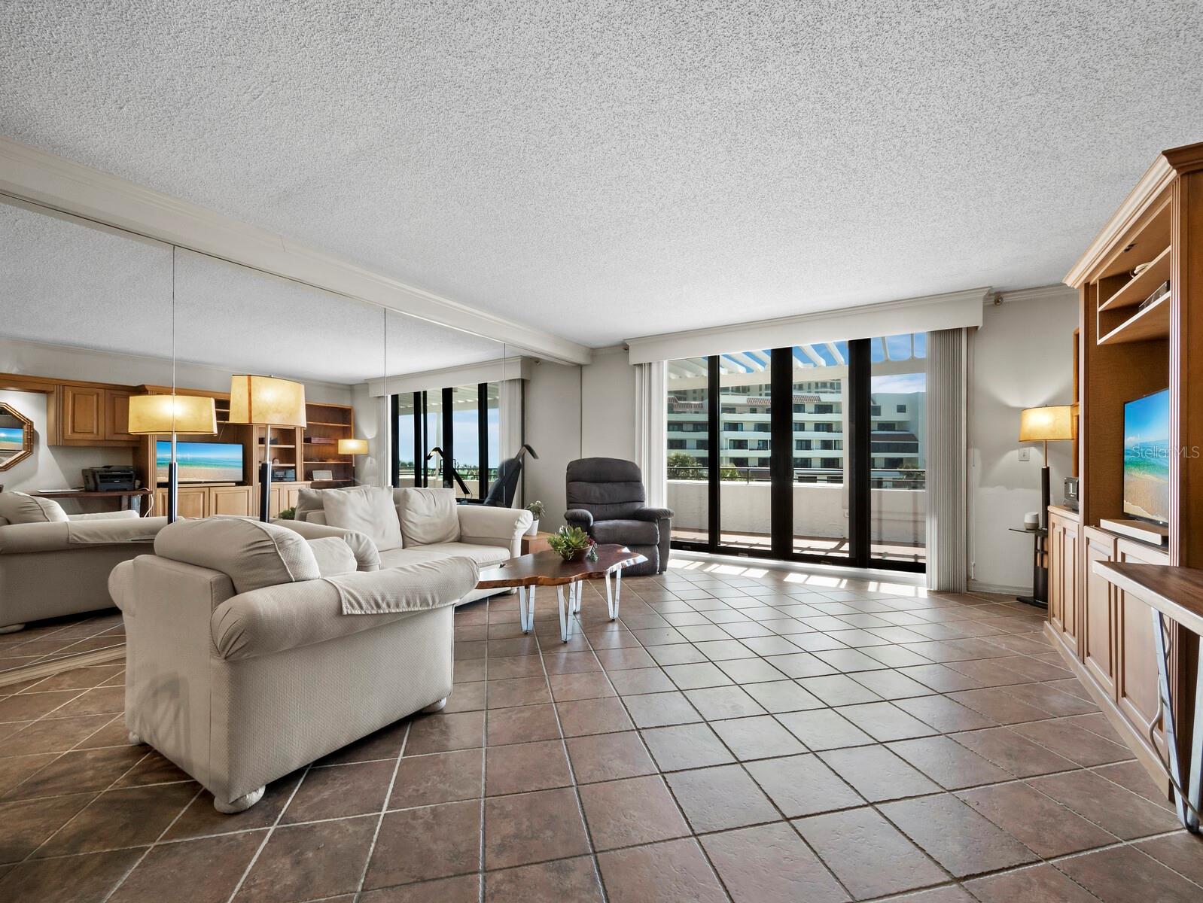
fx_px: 487
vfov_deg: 85.7
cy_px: 452
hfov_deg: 102.0
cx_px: 602
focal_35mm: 14
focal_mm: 7
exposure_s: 1/6
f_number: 11
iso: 400
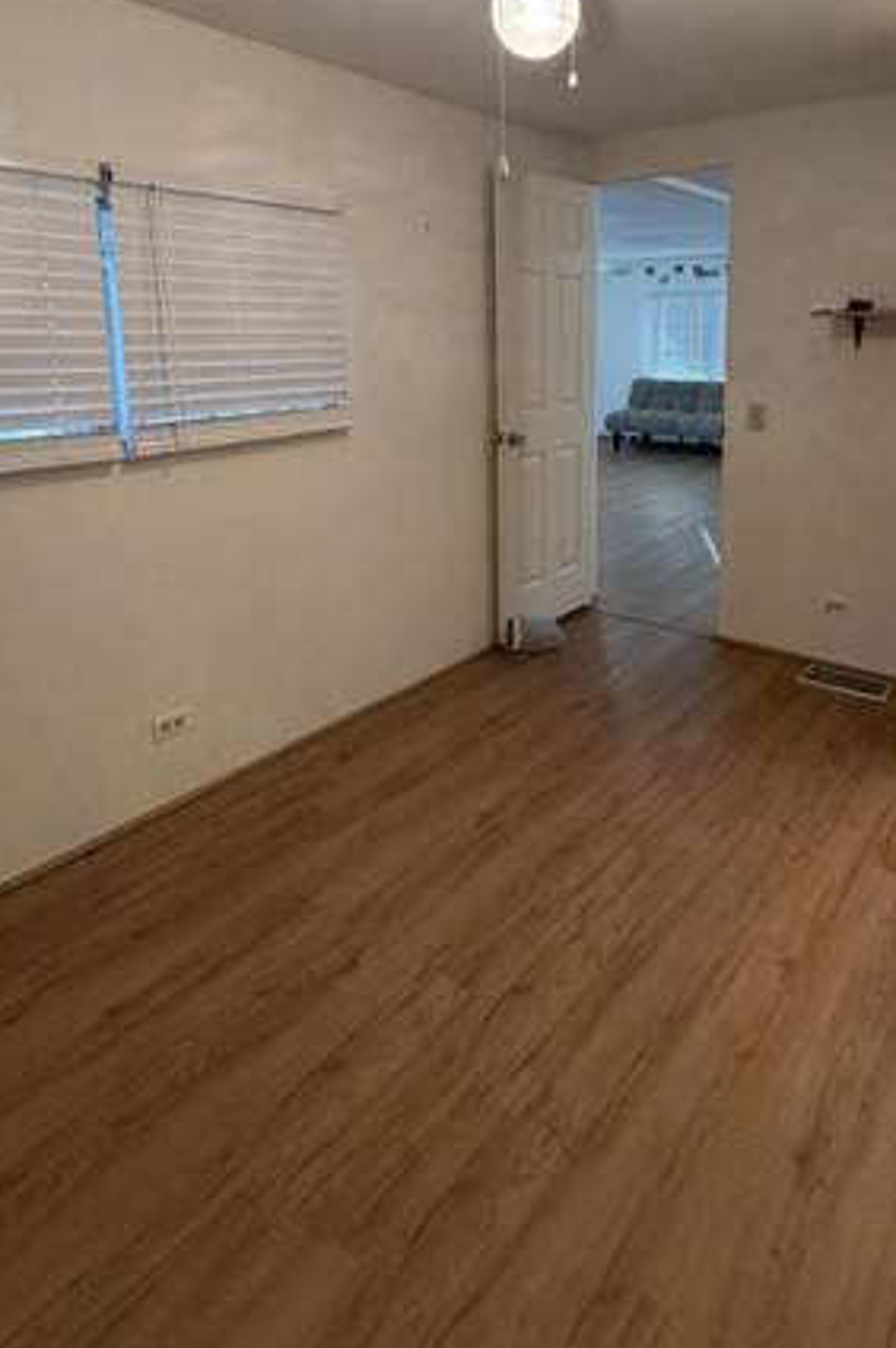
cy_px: 461
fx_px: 823
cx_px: 531
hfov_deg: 56.8
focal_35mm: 22
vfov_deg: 76.4
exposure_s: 1/60
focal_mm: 2.22
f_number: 2.2
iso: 250
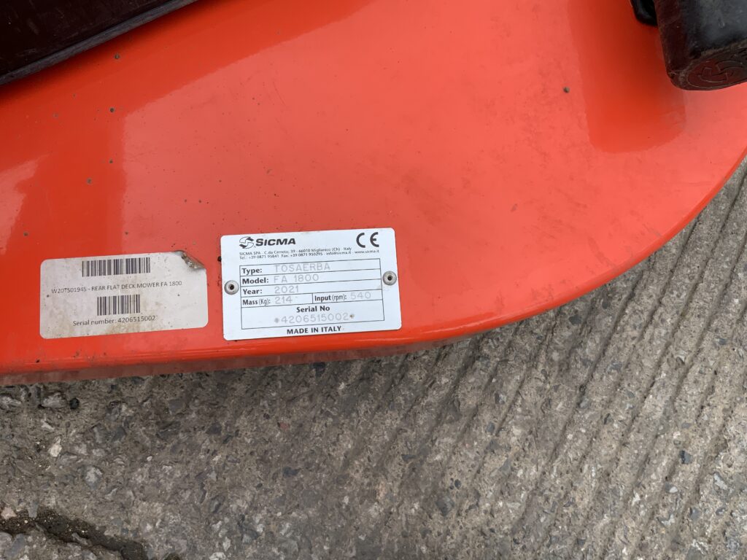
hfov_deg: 61.7
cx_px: 374
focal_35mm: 29
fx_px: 626
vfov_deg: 48.2
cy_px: 280
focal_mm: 3
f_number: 1.8
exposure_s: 1/1221
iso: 16
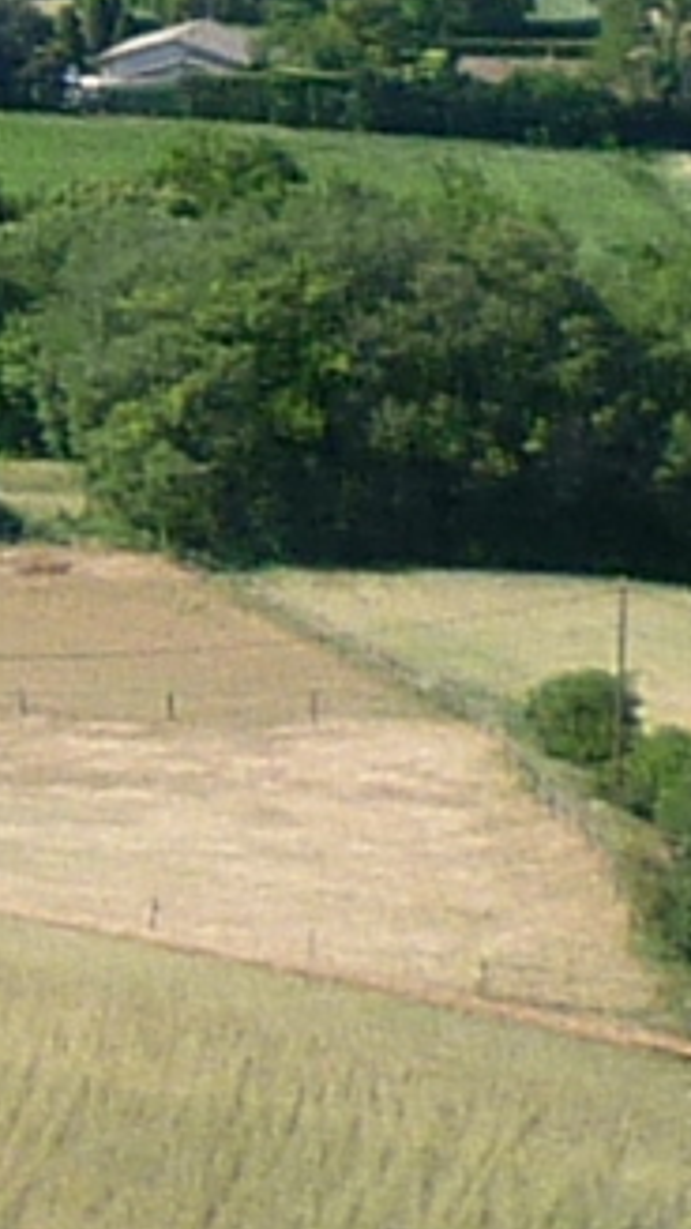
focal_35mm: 328
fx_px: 10681
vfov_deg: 6.6
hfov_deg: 3.5
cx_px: -2118
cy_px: 158
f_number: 8
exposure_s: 1/125
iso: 80
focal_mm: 5.5
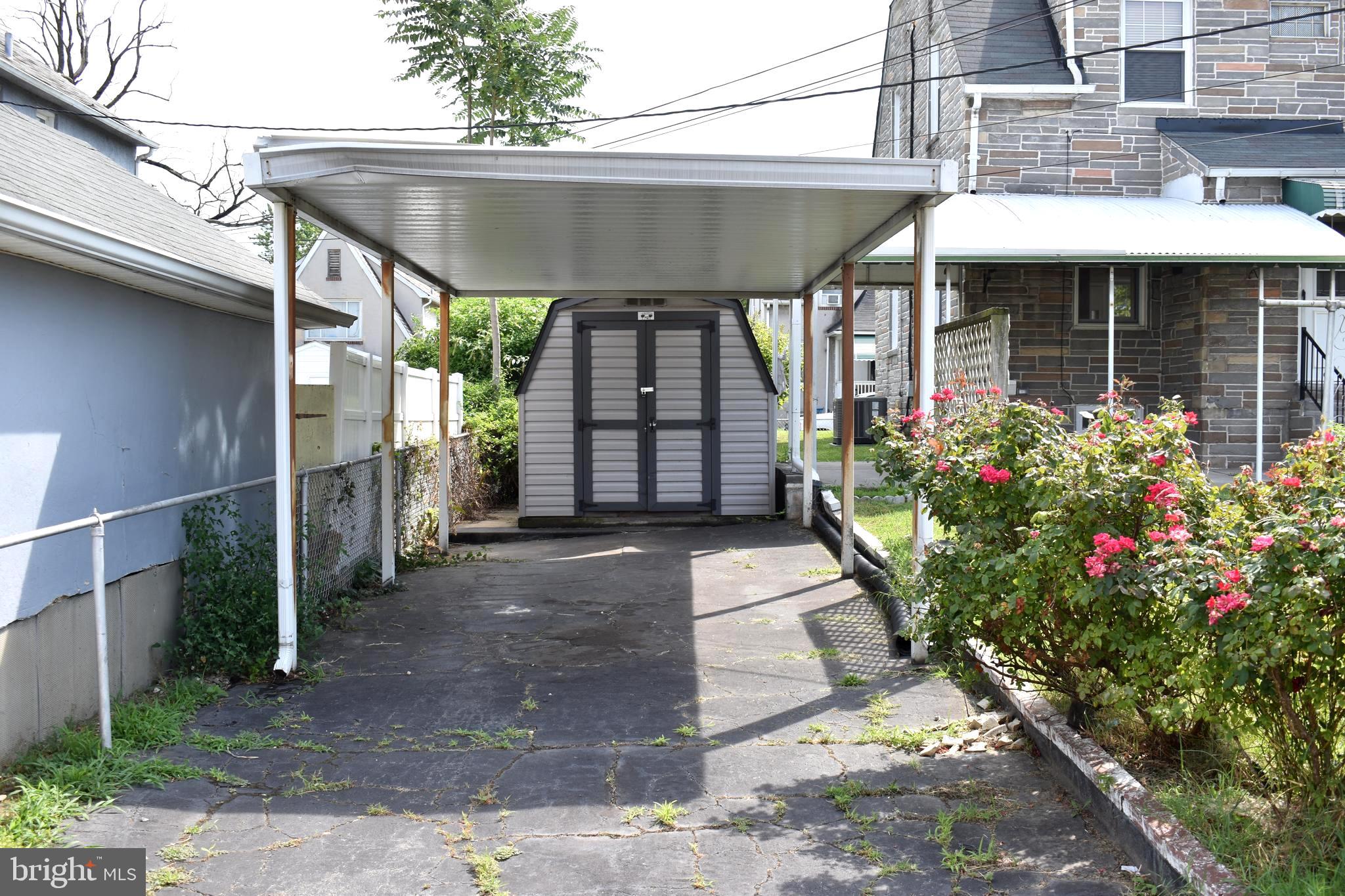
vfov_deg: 35.5
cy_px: 448
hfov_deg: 51.3
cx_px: 672
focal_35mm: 38
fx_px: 1401
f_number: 6.3
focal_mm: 25
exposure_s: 1/160
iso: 100
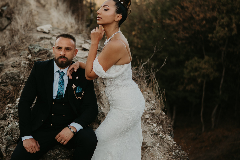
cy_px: 70
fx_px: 327
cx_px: 84
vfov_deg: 27.5
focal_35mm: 49
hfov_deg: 40.0
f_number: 1.4
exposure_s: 1/1000
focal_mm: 35
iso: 100
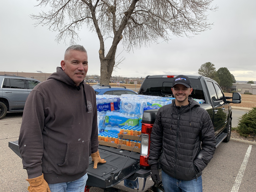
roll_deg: -1.5
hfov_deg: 67.3
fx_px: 192
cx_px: 128
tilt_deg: -5.9
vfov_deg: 53.1
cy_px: 96
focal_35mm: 26
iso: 25
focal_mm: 4.25
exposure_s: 1/446
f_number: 1.8
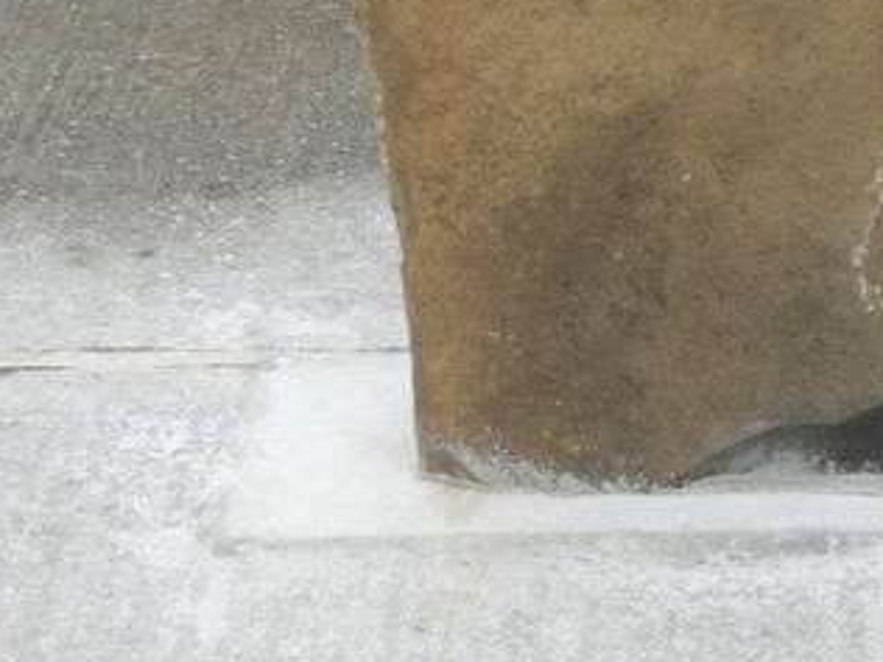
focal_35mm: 134
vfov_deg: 10.8
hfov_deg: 14.3
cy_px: -165
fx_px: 3418
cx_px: 1048
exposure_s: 1/125
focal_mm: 10.3
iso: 80
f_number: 5.6
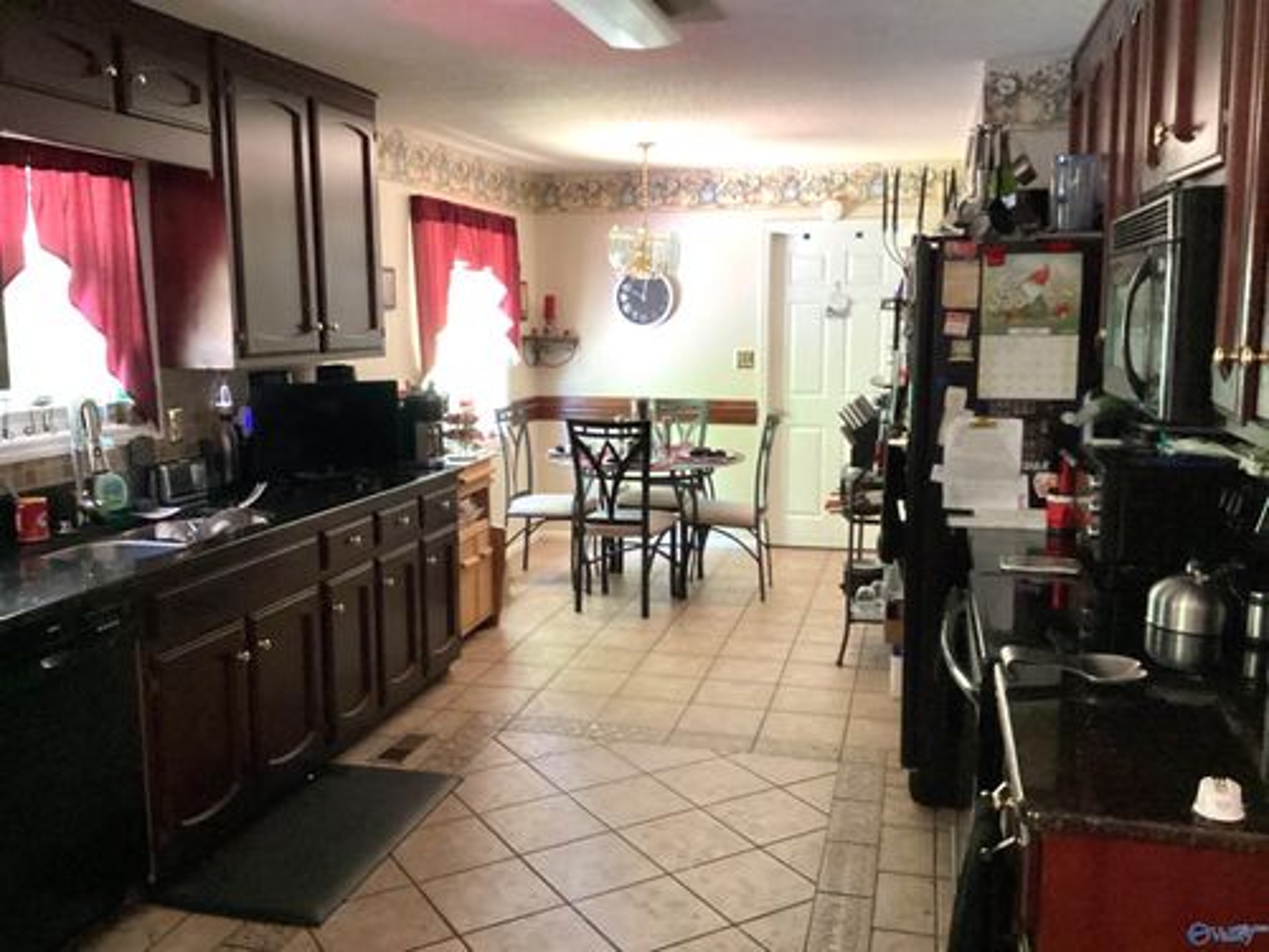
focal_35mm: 31
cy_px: 476
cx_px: 634
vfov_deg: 45.4
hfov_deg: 58.4
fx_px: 1136
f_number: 2.4
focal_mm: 3.3
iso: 500
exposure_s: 1/30
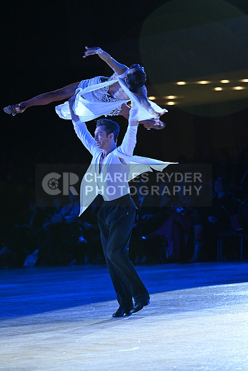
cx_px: 124
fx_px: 1859
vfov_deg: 11.4
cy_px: 186
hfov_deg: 7.6
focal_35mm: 180
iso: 3200
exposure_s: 1/320
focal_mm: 180
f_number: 4.8
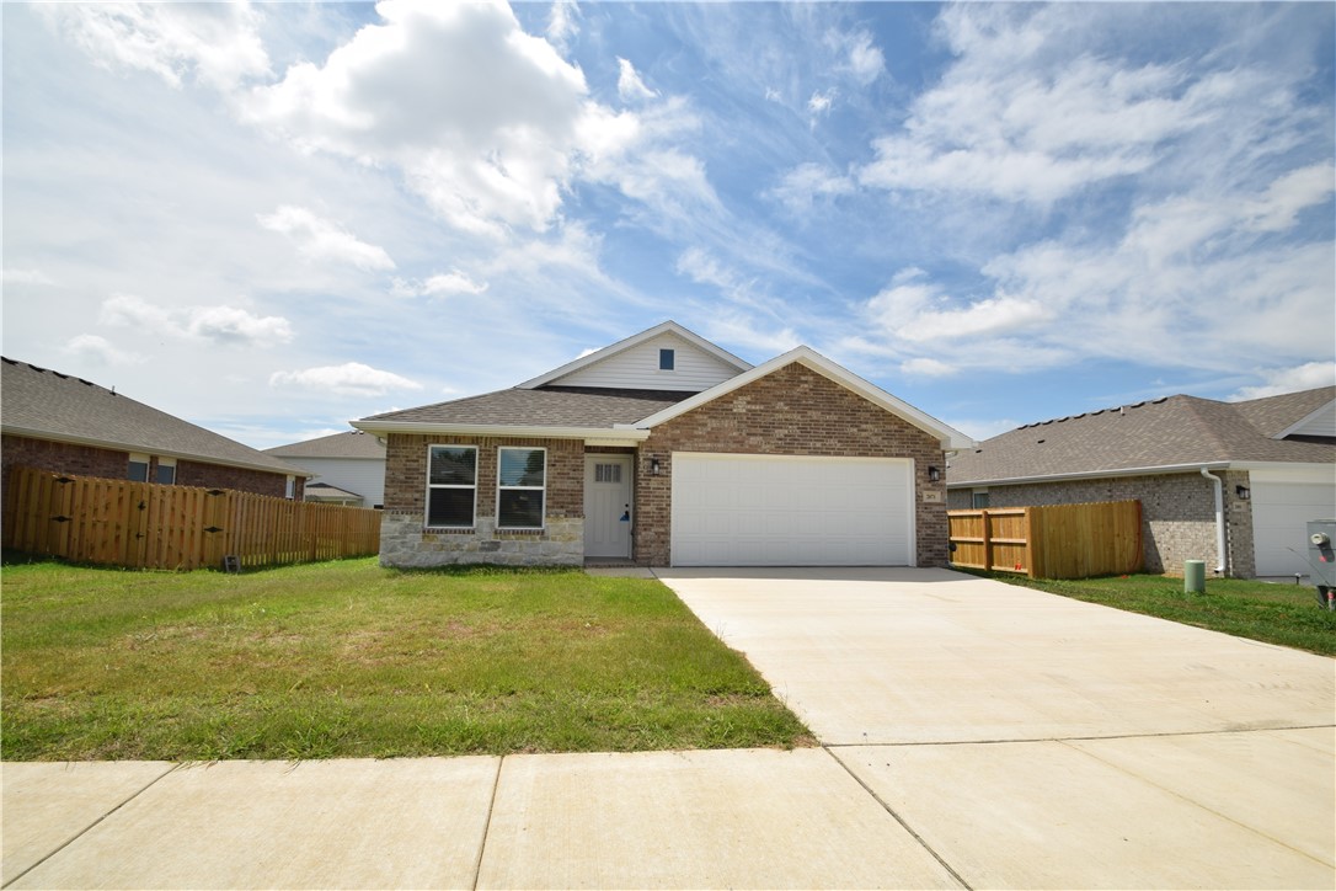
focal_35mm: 15
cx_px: 668
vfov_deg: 77.3
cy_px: 446
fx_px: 557
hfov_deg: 100.4
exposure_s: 1/200
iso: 100
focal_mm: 10
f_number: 13
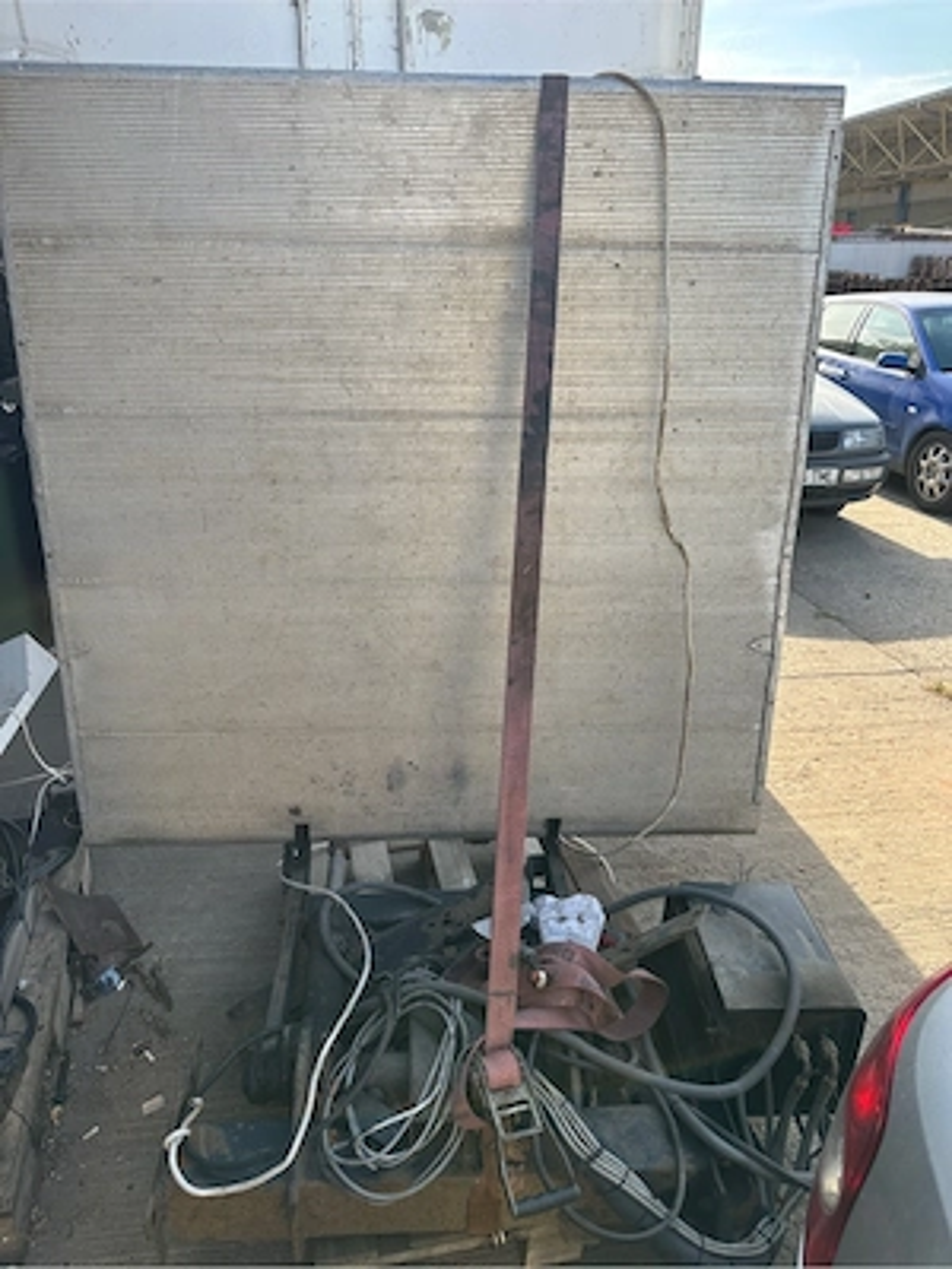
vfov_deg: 71.6
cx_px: 476
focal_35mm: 24
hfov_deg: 56.8
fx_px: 880
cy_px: 634
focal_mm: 6.86
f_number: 1.78
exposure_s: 1/971
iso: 80
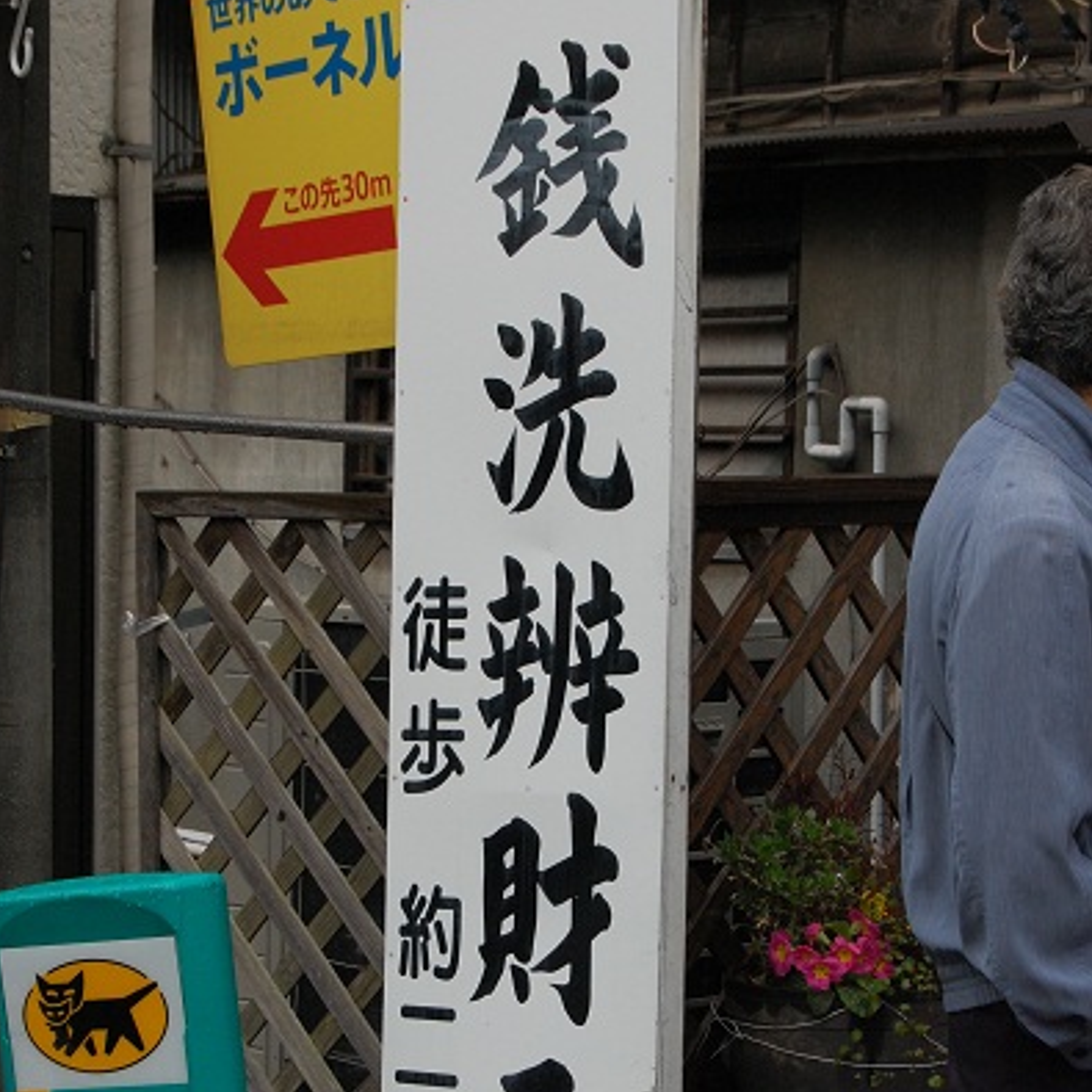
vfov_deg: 16.3
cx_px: 542
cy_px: 687
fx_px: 3806
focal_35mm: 107
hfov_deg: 16.3
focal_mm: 55
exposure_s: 1/400
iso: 800
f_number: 10
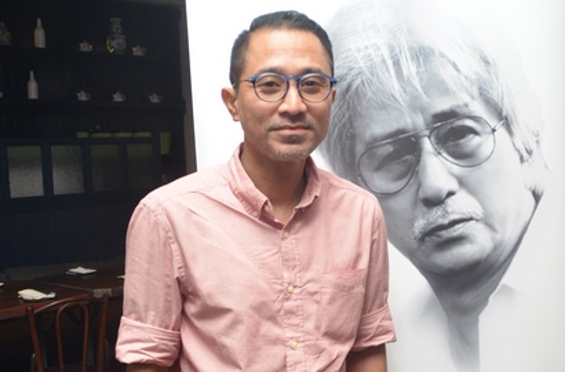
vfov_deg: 47.6
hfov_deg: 67.6
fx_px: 422
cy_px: 186
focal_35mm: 27
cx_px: 282
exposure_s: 1/180
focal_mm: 18
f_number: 3.5
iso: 800
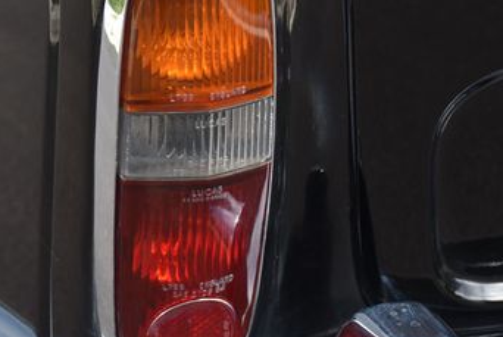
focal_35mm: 157
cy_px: 147
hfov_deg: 13.0
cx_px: 162
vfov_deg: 8.8
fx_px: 2196
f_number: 4.8
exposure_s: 1/250
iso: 110
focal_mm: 56
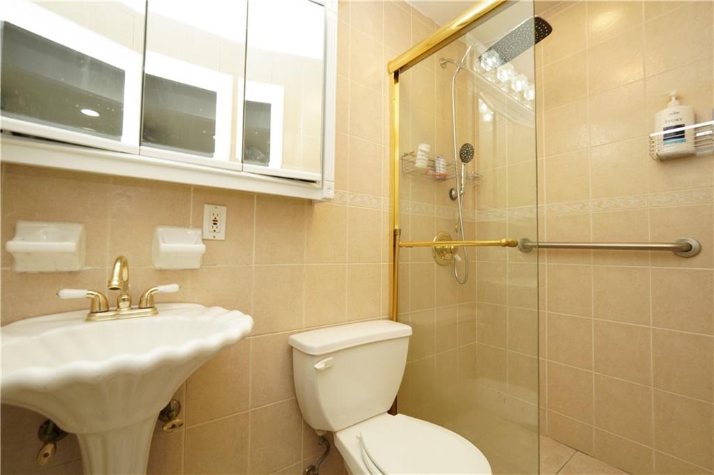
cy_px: 238
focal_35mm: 16
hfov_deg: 97.6
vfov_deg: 74.6
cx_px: 357
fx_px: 312
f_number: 4.5
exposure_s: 1/125
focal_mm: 10.5
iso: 1000
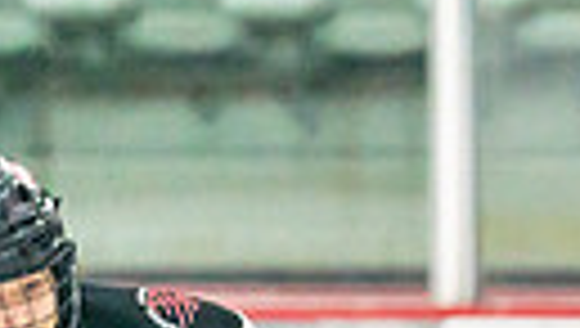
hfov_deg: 1.9
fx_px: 17034
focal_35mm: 1106
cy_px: 863
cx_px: 907
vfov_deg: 1.1
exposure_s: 1/1000
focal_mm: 200
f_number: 2.8
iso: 3200
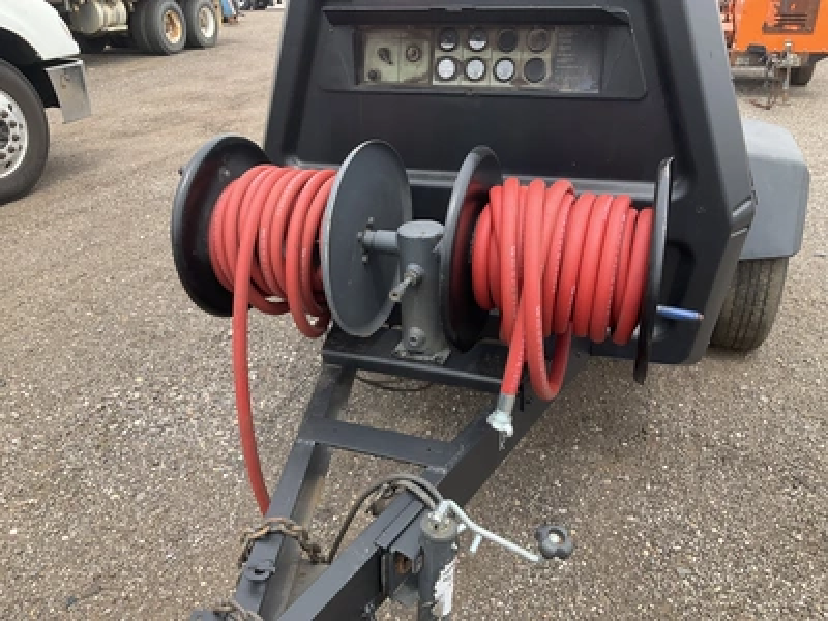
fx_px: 694
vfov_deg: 48.2
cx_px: 414
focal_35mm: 29
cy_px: 310
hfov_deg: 61.7
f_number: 1.8
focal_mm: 3
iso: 25
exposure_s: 1/509
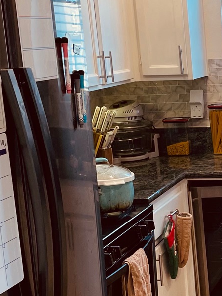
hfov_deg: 15.7
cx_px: 309
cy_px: 211
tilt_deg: -11.5
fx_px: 752
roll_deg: +2.8
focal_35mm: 88
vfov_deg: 22.1
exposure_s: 1/120
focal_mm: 4.2
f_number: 1.6
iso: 80
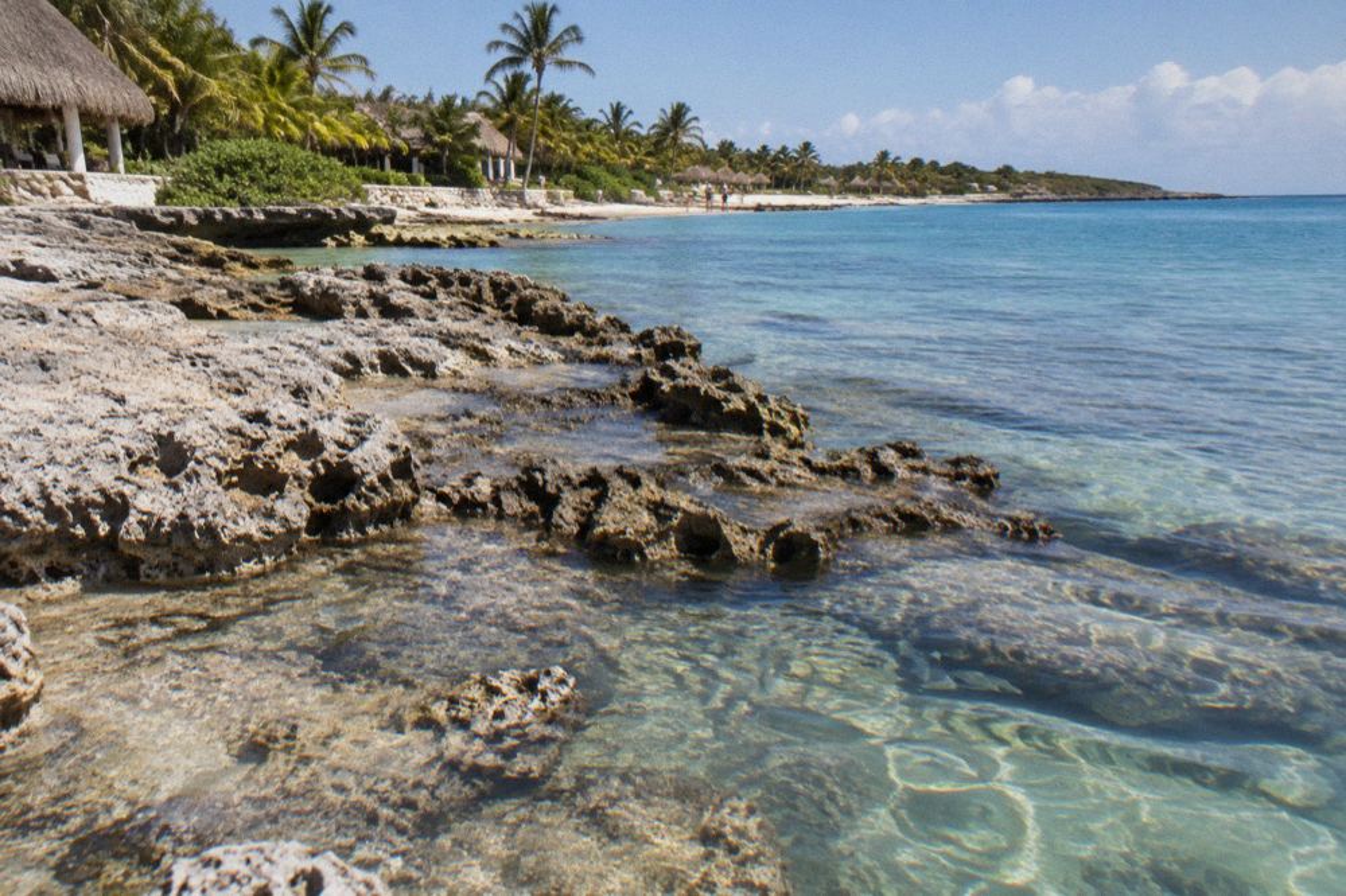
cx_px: 673
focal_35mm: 49
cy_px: 448
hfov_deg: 40.4
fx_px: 1831
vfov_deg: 27.5
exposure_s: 1/800
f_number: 5.6
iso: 200
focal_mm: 49
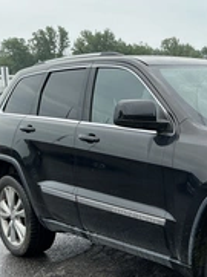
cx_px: 247
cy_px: 193
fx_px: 496
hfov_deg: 21.9
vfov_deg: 30.9
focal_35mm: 62
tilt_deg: -9.4
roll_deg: +0.9
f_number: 1.8
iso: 25
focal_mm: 3
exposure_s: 1/642
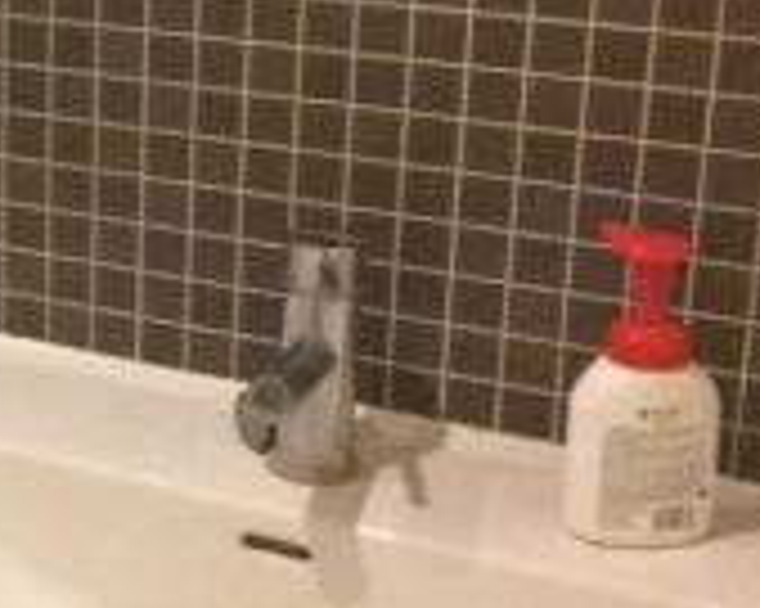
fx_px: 2270
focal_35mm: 101
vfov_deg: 15.2
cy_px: 173
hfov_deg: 17.3
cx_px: -344
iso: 640
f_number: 2.2
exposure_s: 1/17
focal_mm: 4.12
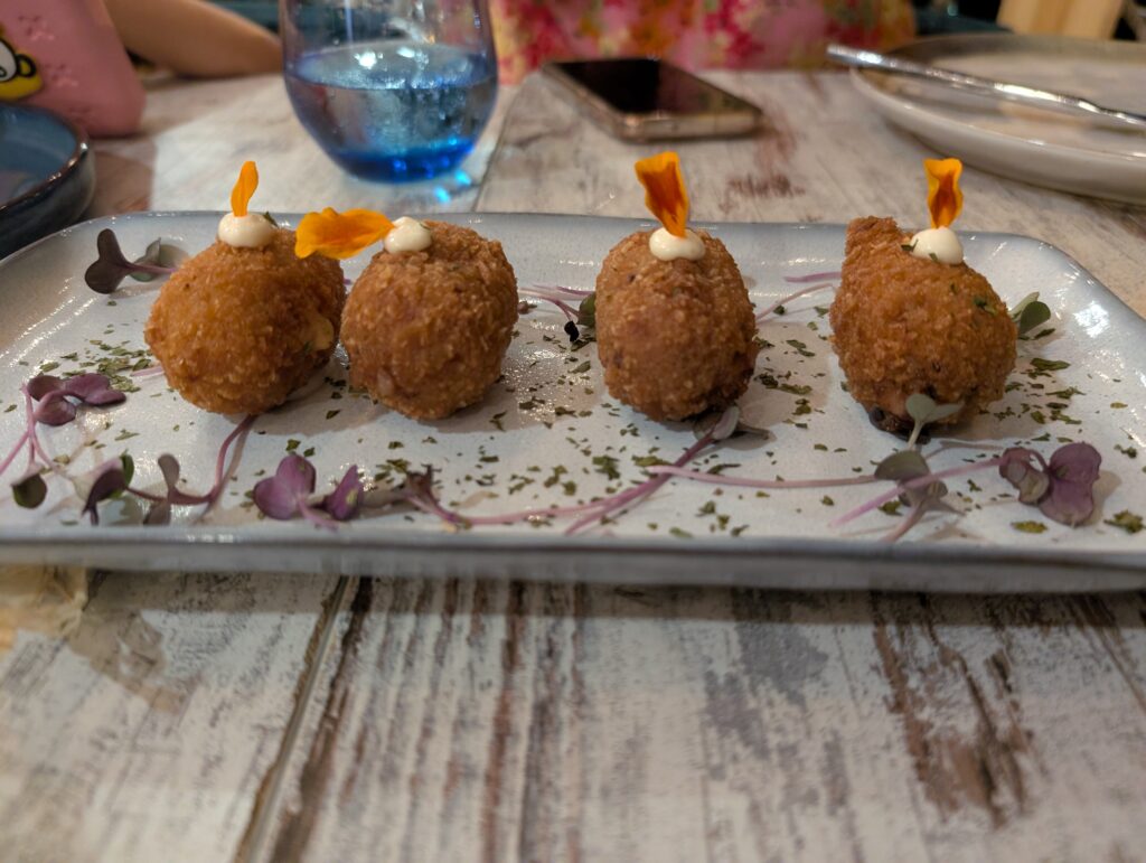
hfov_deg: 71.5
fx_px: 796
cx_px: 573
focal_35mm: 24
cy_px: 432
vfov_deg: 56.9
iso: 1405
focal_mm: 6.9
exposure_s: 1/100
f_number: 1.68
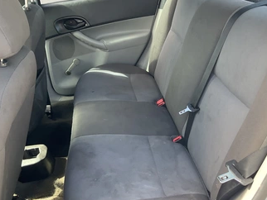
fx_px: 278
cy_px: 103
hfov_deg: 51.1
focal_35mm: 36
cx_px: 155
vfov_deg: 39.7
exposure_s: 1/122
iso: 50
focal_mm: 3
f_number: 1.8
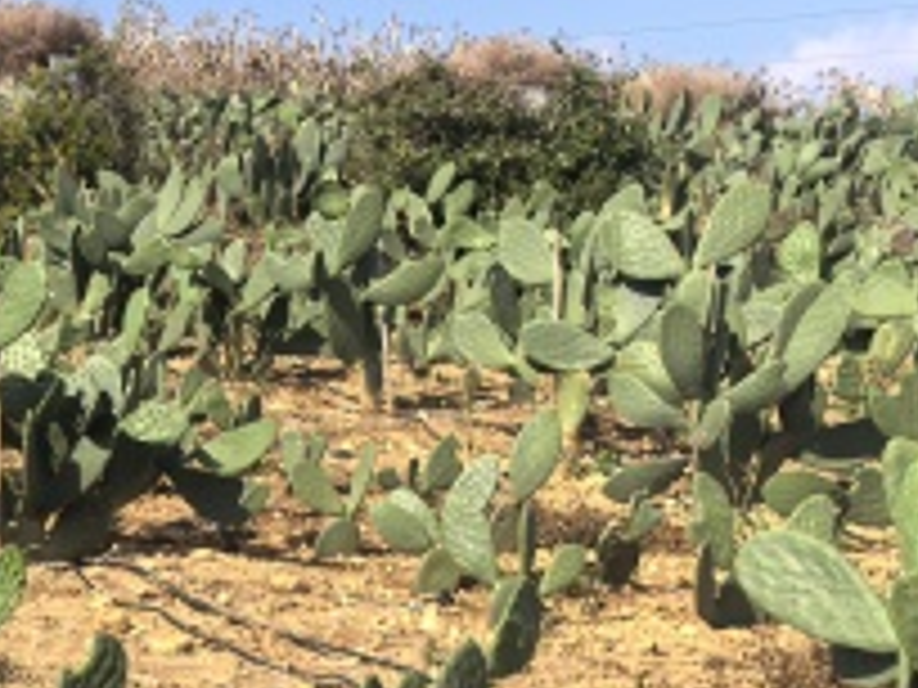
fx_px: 2811
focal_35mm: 106
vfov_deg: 12.6
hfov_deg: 16.2
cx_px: -634
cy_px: 1268
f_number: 2
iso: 50
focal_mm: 6.98
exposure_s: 1/1297
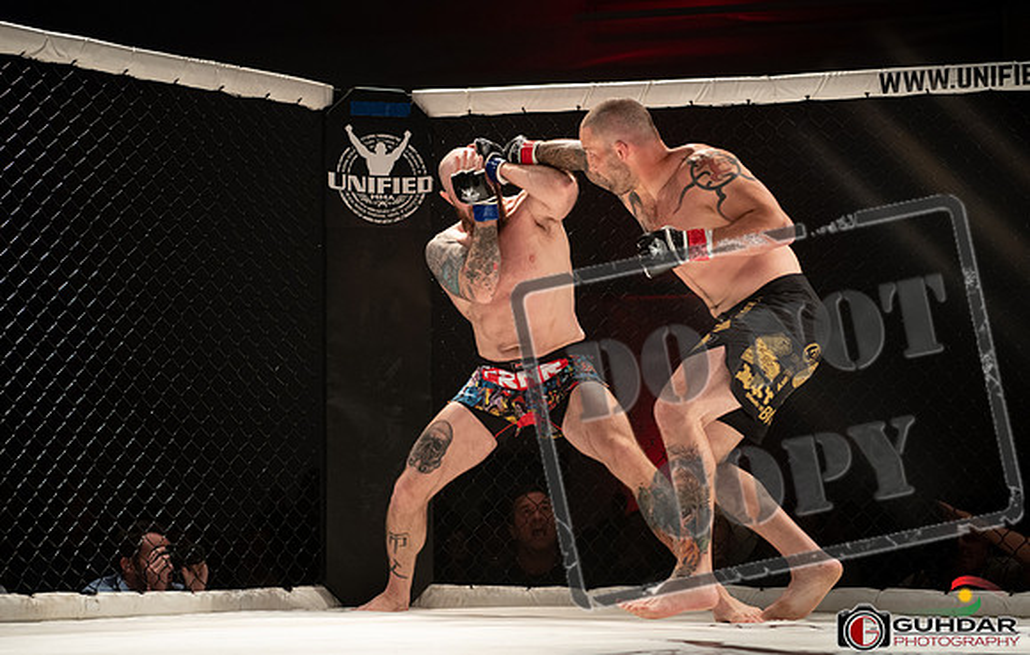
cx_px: 468
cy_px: 289
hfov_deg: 26.1
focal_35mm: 79
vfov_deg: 16.7
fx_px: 2225
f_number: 2.8
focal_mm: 70
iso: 1250
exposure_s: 1/1000
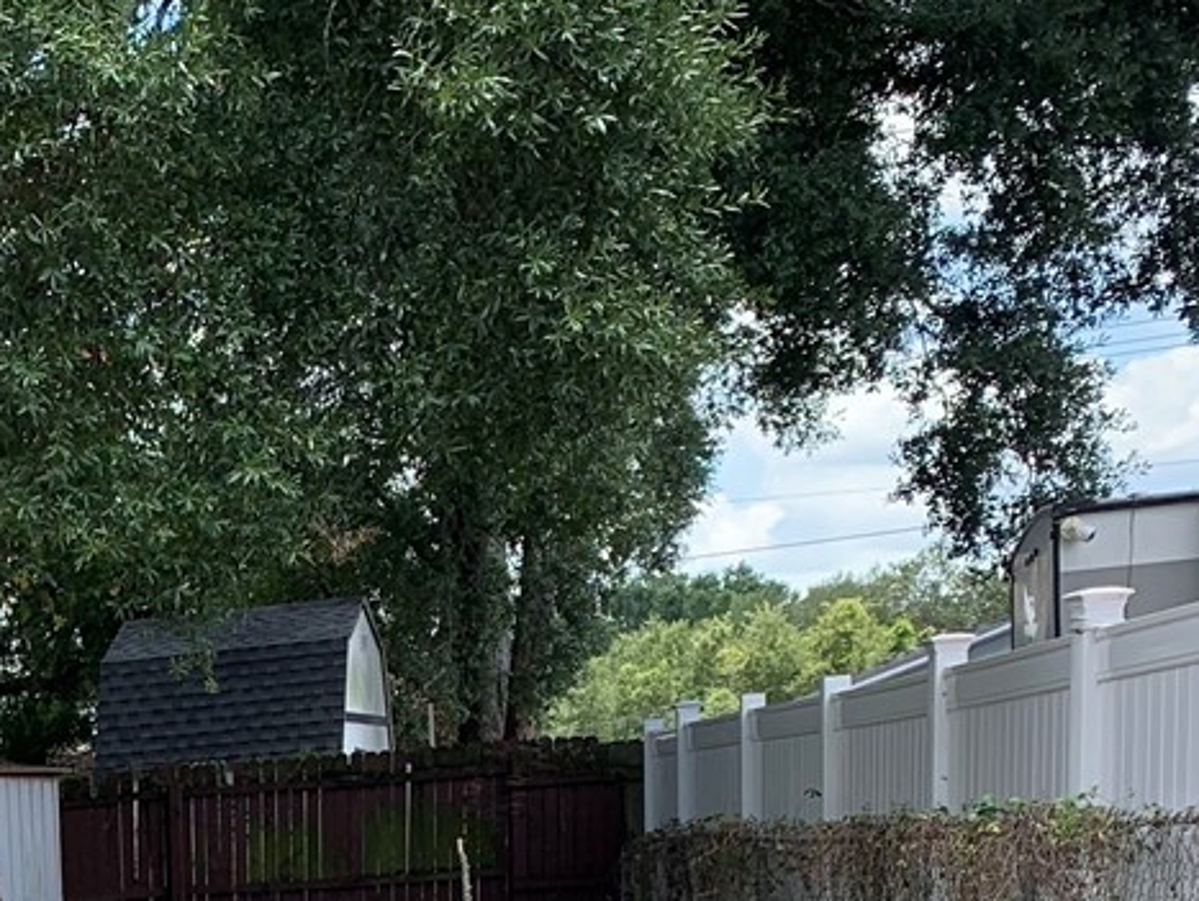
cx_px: -244
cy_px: 1427
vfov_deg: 15.1
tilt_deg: -9.7
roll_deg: +3.4
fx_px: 3085
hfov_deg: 20.5
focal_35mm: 89
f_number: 1.8
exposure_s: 1/558
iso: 25
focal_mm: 4.25
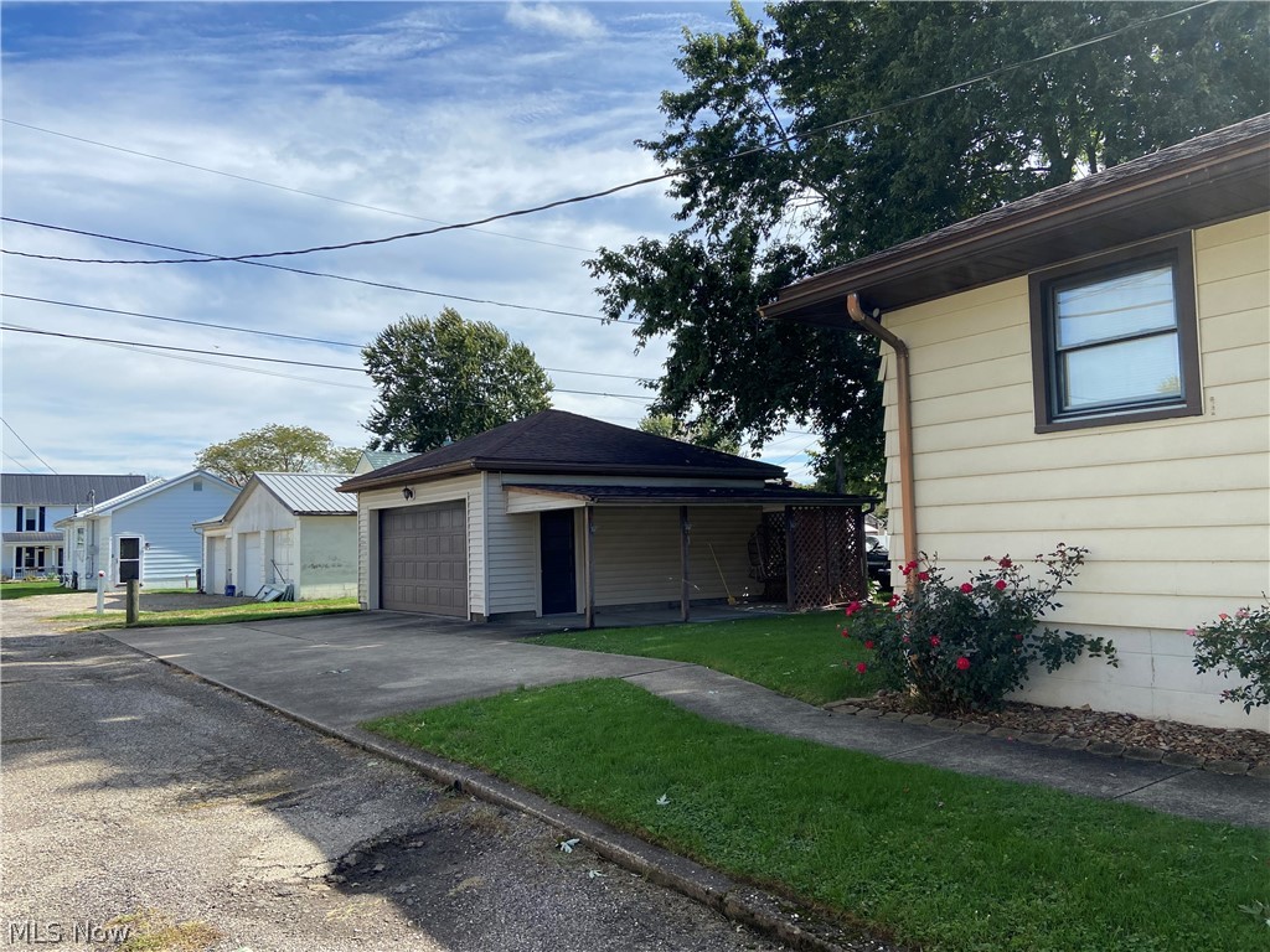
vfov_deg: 53.1
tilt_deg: +4.7
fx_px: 954
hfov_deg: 67.3
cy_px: 476
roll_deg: +0.9
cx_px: 635
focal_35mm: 26
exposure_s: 1/2890
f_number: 1.8
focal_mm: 4.25
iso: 32
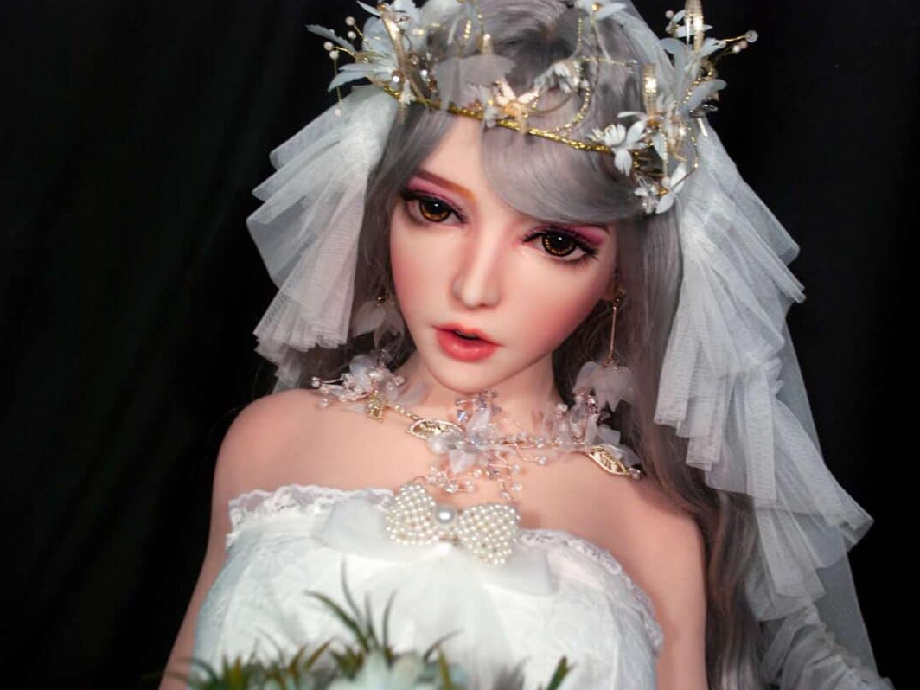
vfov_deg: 10.2
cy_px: 345
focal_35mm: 146
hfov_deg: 13.5
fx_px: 3880
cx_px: 472
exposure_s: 1/30
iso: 500
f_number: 5.6
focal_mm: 90
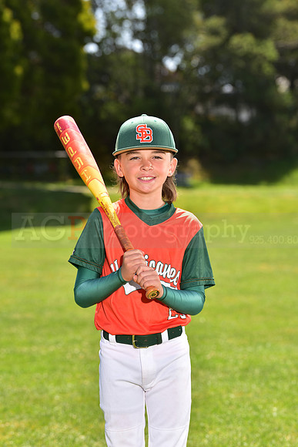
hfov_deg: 11.0
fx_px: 1551
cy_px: 224
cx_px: 149
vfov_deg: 16.4
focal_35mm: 125
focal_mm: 125
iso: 80
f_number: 5.6
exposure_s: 1/200
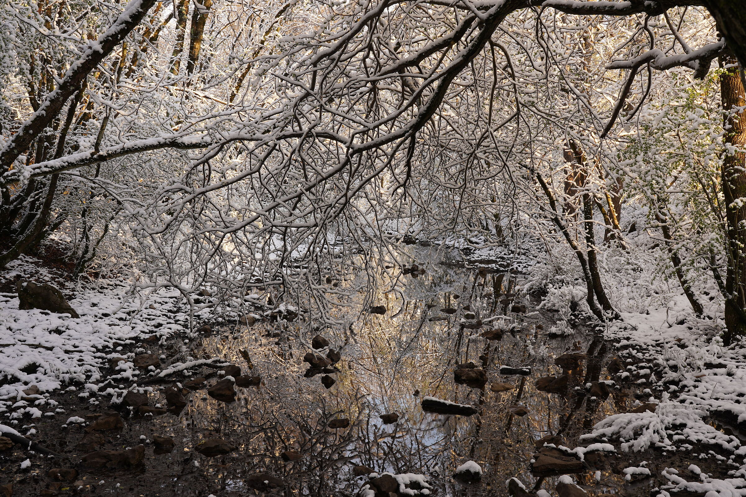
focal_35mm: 37
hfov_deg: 51.9
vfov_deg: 35.9
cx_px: 373
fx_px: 767
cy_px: 248
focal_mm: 37
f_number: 16
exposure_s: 1/10
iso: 200
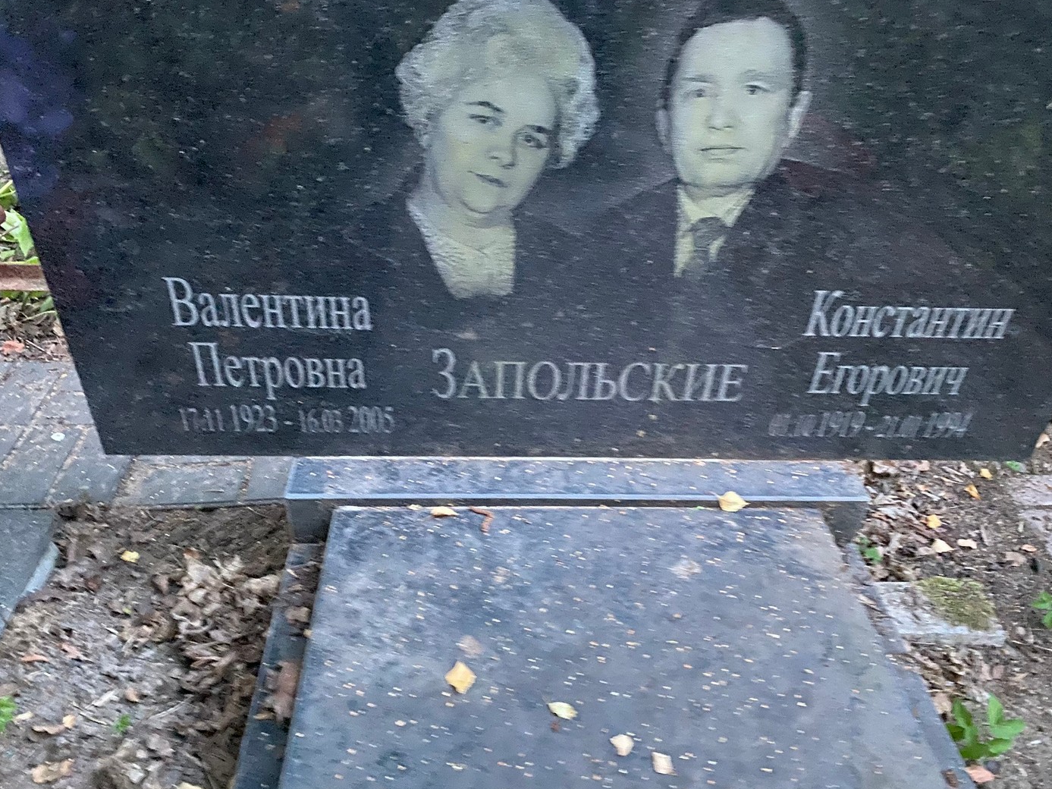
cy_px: 401
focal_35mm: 27
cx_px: 534
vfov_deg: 51.3
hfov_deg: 65.3
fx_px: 820
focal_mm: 4.25
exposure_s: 1/9
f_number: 1.8
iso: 640
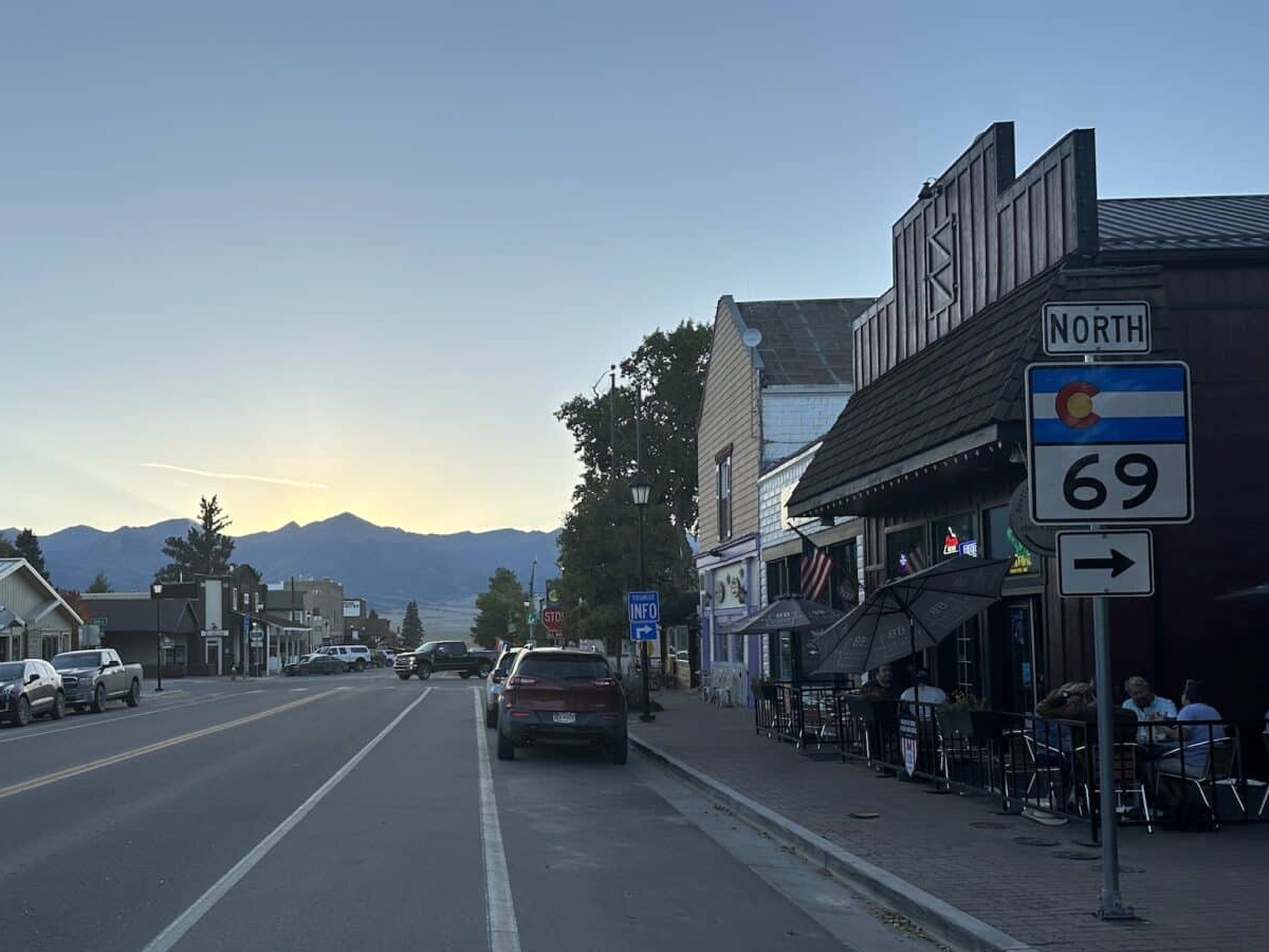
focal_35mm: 32
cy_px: 593
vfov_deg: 43.8
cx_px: 427
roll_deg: +0.7
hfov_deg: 55.7
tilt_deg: +2.3
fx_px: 1173
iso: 80
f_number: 1.78
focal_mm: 6.86
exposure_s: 1/1988
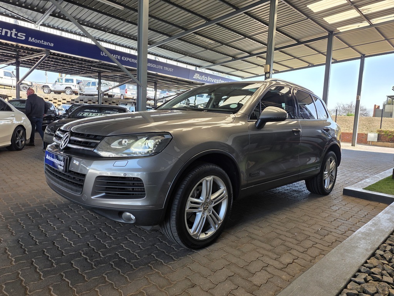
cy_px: 148
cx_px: 197
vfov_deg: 58.9
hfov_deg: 73.9
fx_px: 262
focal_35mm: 23
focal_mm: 6.25
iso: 40
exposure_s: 1/180
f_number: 1.7
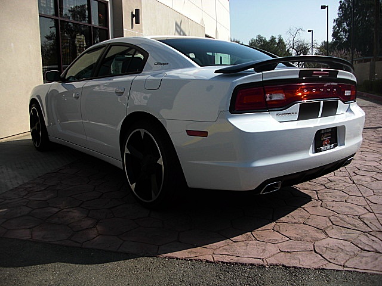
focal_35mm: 36
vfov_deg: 39.7
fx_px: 397
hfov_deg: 51.4
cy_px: 143
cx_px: 191
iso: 50
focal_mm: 6.3
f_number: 2.8
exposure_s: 1/1000
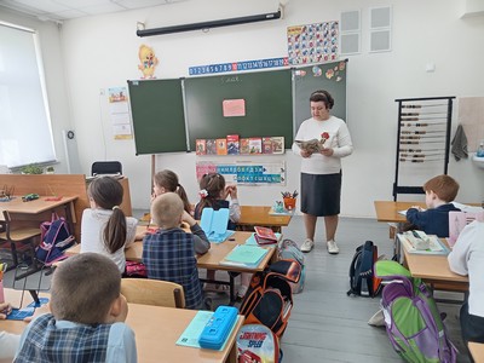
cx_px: 242
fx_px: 350
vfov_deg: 54.9
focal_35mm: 25
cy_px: 182
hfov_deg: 69.4
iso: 169
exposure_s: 1/33.3
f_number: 1.8
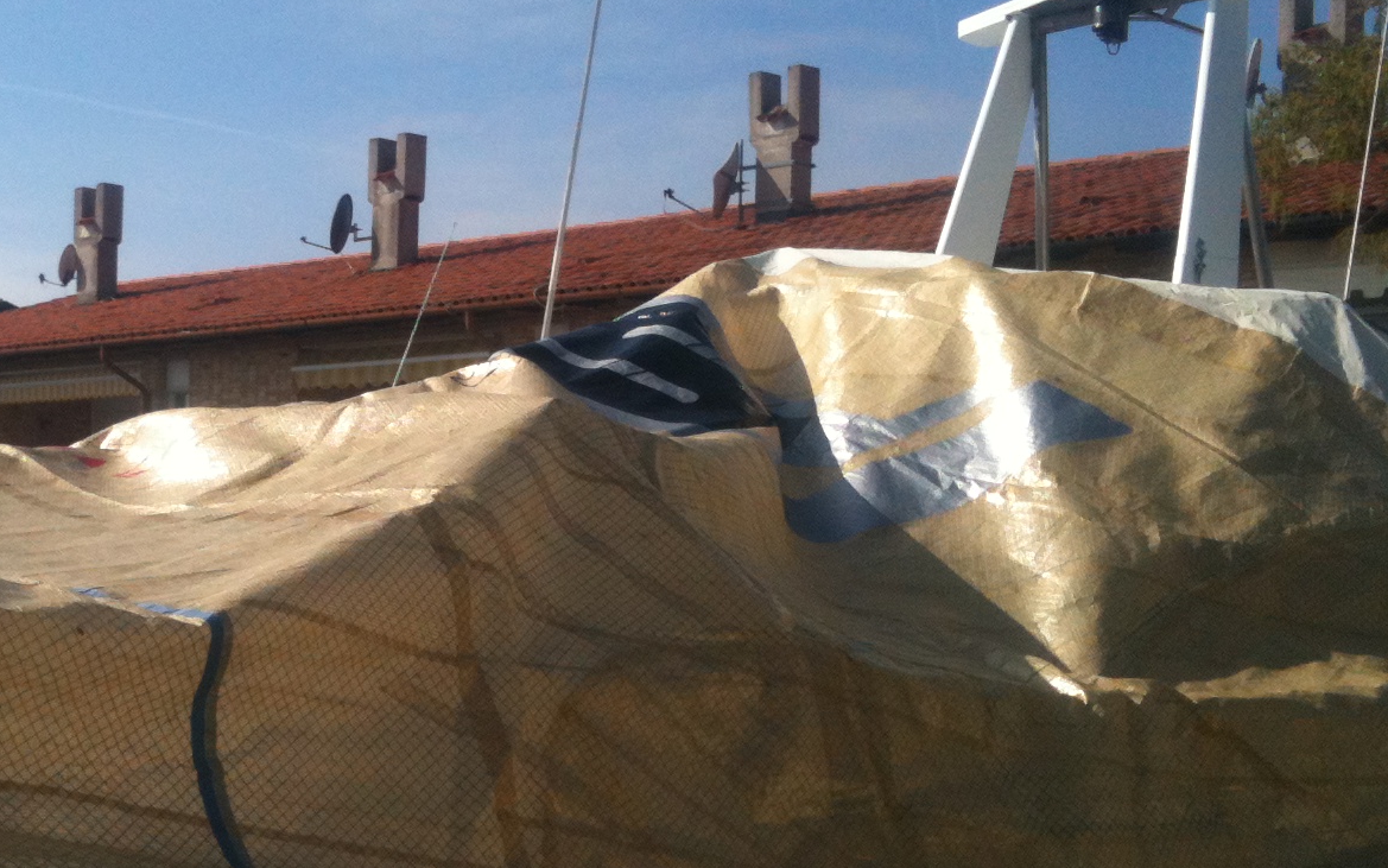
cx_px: 344
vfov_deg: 19.9
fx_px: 2459
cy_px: 616
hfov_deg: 31.0
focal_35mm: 65
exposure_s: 1/1697
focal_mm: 3.85
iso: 64
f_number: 2.8
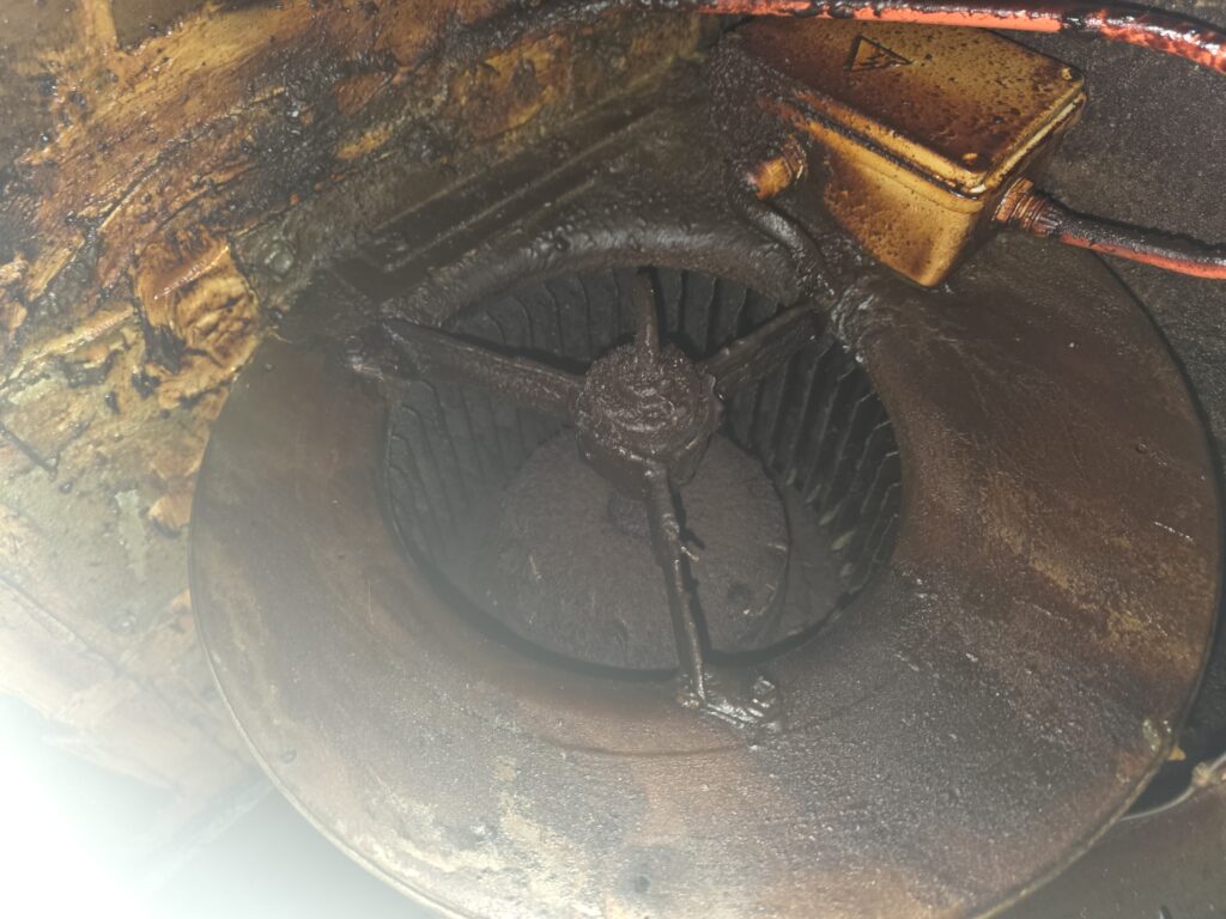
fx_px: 815
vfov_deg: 58.9
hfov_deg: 73.9
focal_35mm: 23
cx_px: 613
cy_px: 460
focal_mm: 6.3
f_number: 1.7
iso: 16000
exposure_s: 1/12
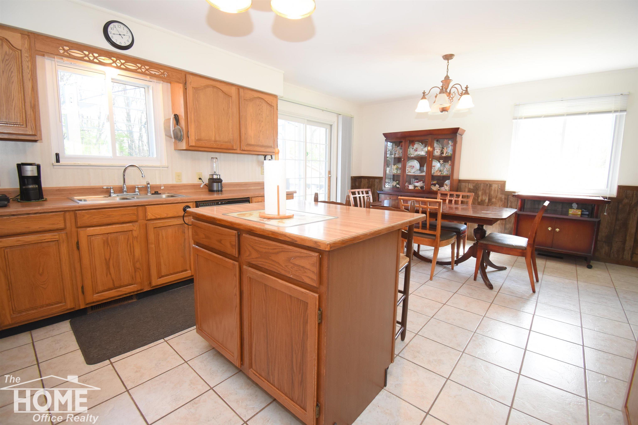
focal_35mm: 15
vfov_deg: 77.3
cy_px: 212
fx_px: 266
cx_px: 319
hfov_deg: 100.4
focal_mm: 10
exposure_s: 1/60
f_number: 4.5
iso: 800
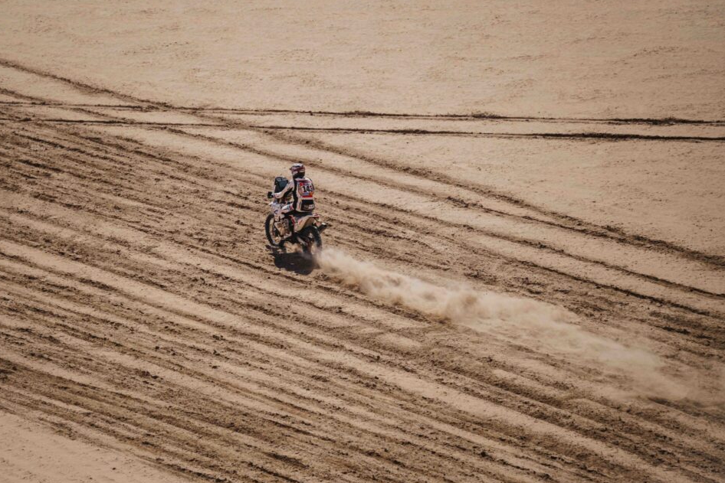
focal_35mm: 386
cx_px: 328
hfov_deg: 5.3
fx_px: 7774
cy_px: 215
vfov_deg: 3.6
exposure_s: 1/2500
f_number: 5.3
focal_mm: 320
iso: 200
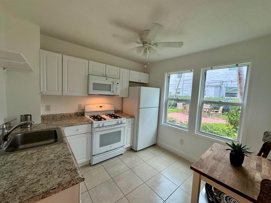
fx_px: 110
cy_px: 102
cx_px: 136
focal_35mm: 14
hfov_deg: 102.1
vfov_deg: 85.7
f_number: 2.2
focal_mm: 2.22
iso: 200
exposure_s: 1/120
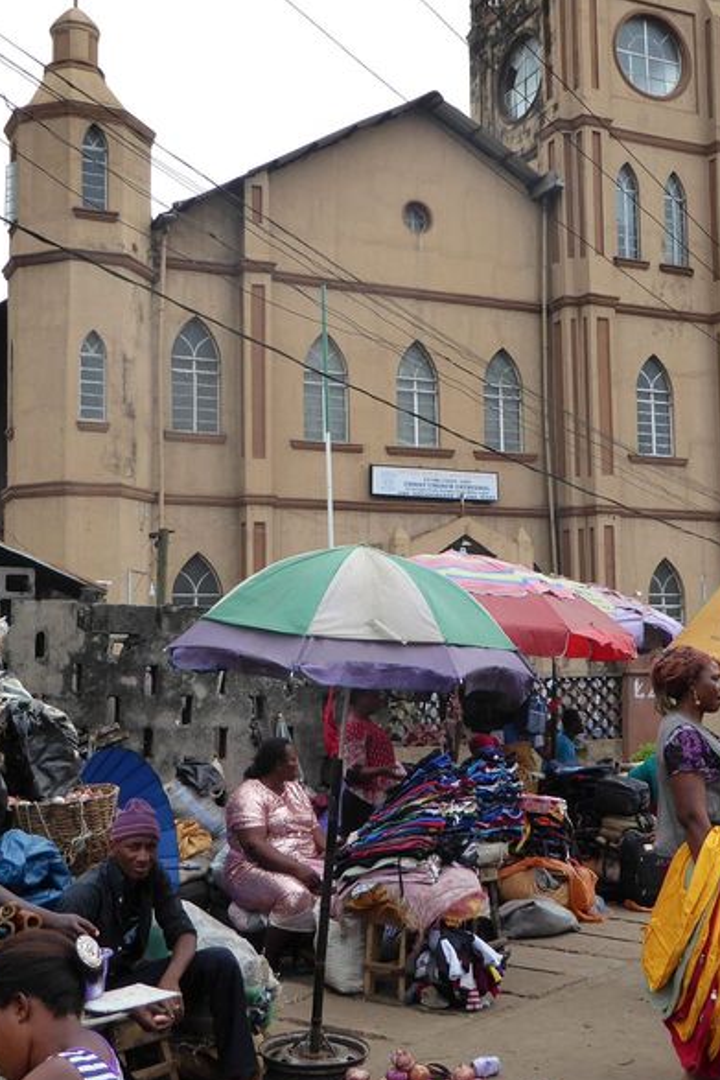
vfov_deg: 44.5
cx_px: 416
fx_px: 1319
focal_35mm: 44
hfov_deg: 30.5
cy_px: 538
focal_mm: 5.4
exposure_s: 1/500
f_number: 3.5
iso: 125
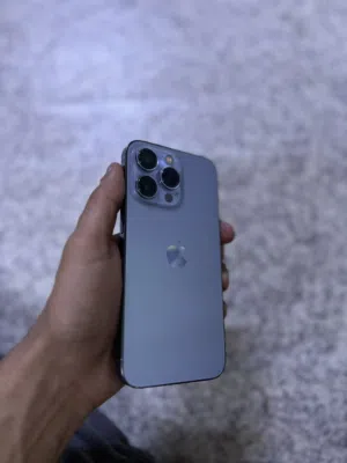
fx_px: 348
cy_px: 232
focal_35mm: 26
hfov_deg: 53.1
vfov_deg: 67.3
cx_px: 174
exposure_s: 1/60
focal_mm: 5.7
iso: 500
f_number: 1.5
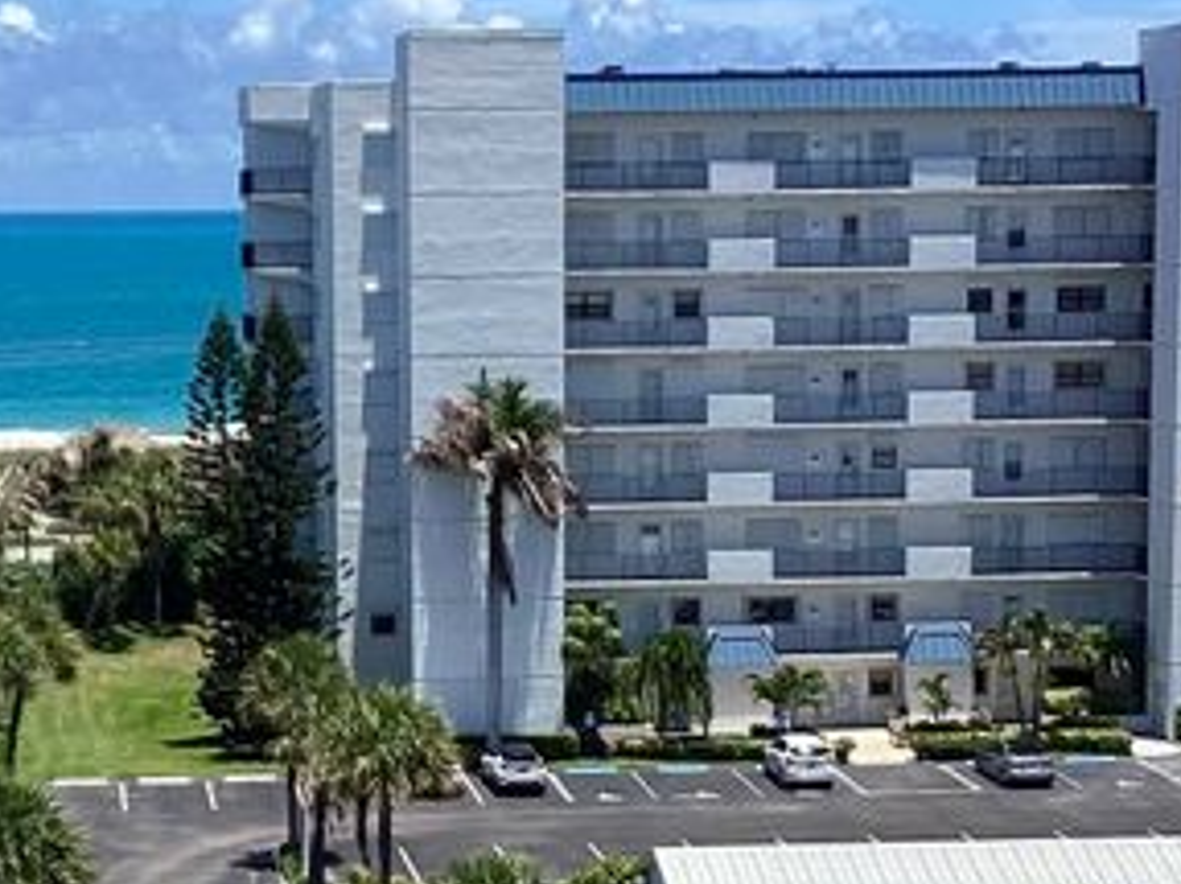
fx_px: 1842
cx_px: 794
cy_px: 364
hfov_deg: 35.2
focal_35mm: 54
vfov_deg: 27.0
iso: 25
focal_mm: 3.3
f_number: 2.4
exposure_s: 1/1538
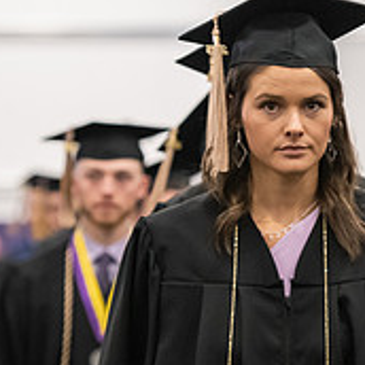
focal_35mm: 344
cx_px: 346
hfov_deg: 5.1
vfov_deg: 5.1
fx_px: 4104
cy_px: 186
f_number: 3.2
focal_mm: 120
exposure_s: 1/200
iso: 3200
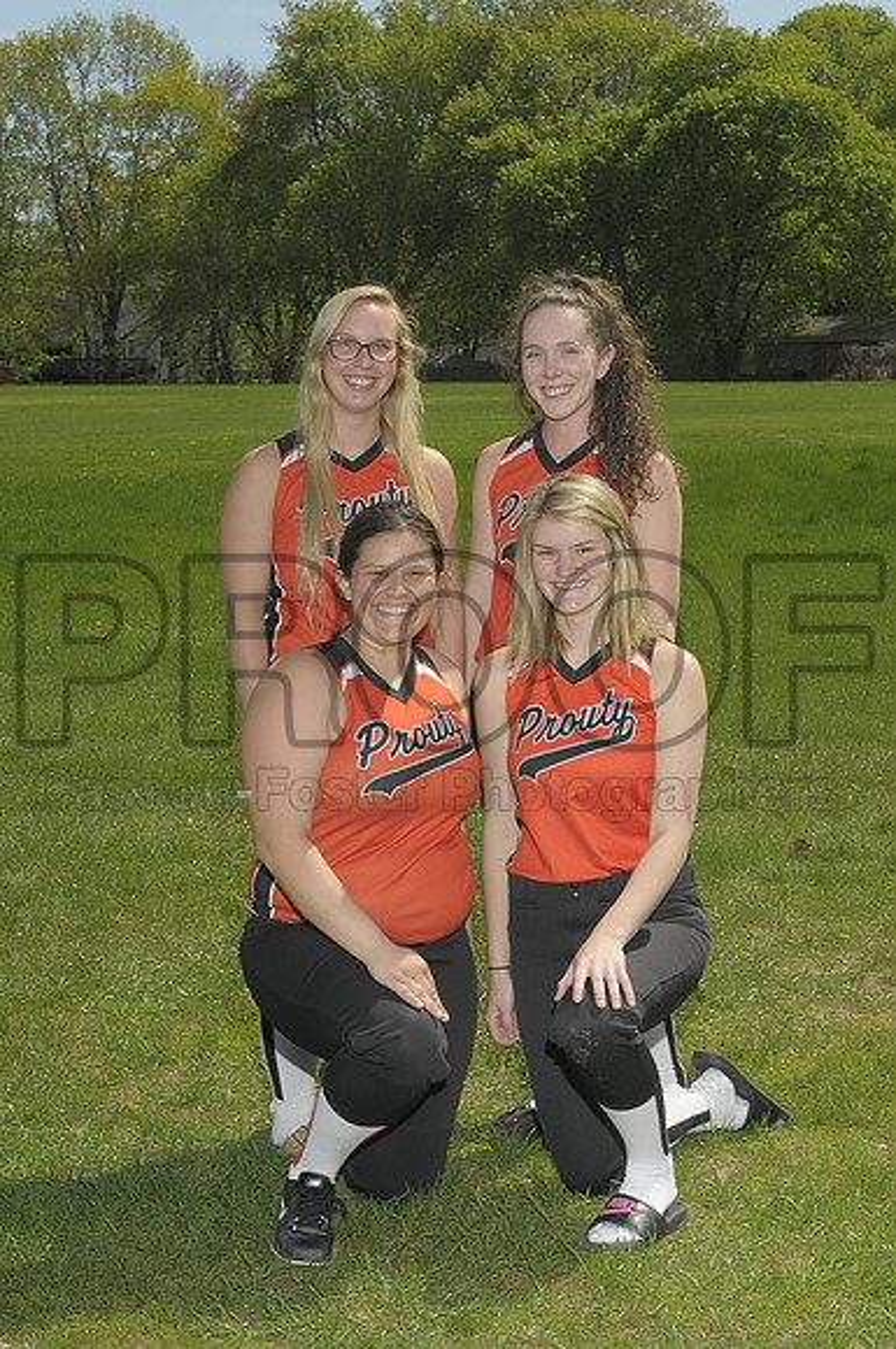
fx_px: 2921
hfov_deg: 17.4
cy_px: 674
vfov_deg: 26.0
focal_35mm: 78
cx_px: 448
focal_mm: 52
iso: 200
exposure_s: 1/250
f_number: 11
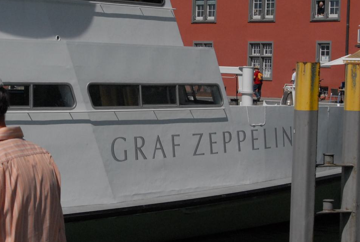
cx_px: 132
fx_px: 991
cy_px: 92
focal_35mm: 99
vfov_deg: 13.9
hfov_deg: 20.5
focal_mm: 35
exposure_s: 1/2000
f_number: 11
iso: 640
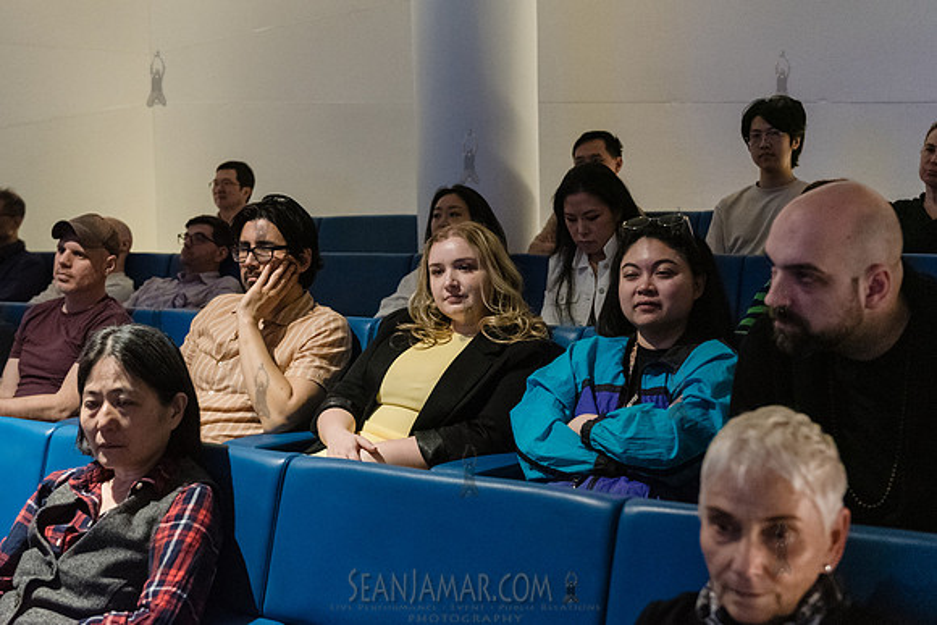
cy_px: 309
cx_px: 434
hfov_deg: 36.7
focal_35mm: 54
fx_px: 1412
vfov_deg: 25.0
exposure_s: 1/160
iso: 6400
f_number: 3.5
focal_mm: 48
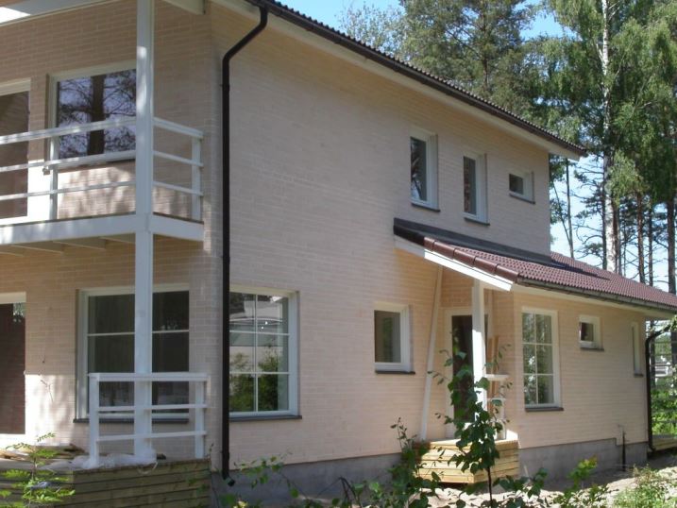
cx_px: 338
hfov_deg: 29.0
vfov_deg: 21.9
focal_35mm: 67
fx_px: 1311
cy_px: 254
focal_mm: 13.8
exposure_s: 1/180
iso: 100
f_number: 6.7
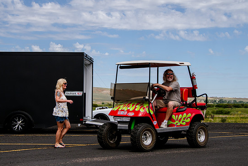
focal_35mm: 74
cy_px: 80
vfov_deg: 18.5
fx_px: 510
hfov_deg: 27.3
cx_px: 119
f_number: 8
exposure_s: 1/640
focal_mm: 44
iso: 200
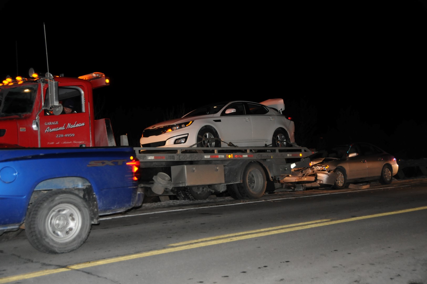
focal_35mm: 48
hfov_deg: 41.2
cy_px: 142
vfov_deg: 28.0
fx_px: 569
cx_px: 214
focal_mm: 32
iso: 800
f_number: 4.2
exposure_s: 1/50
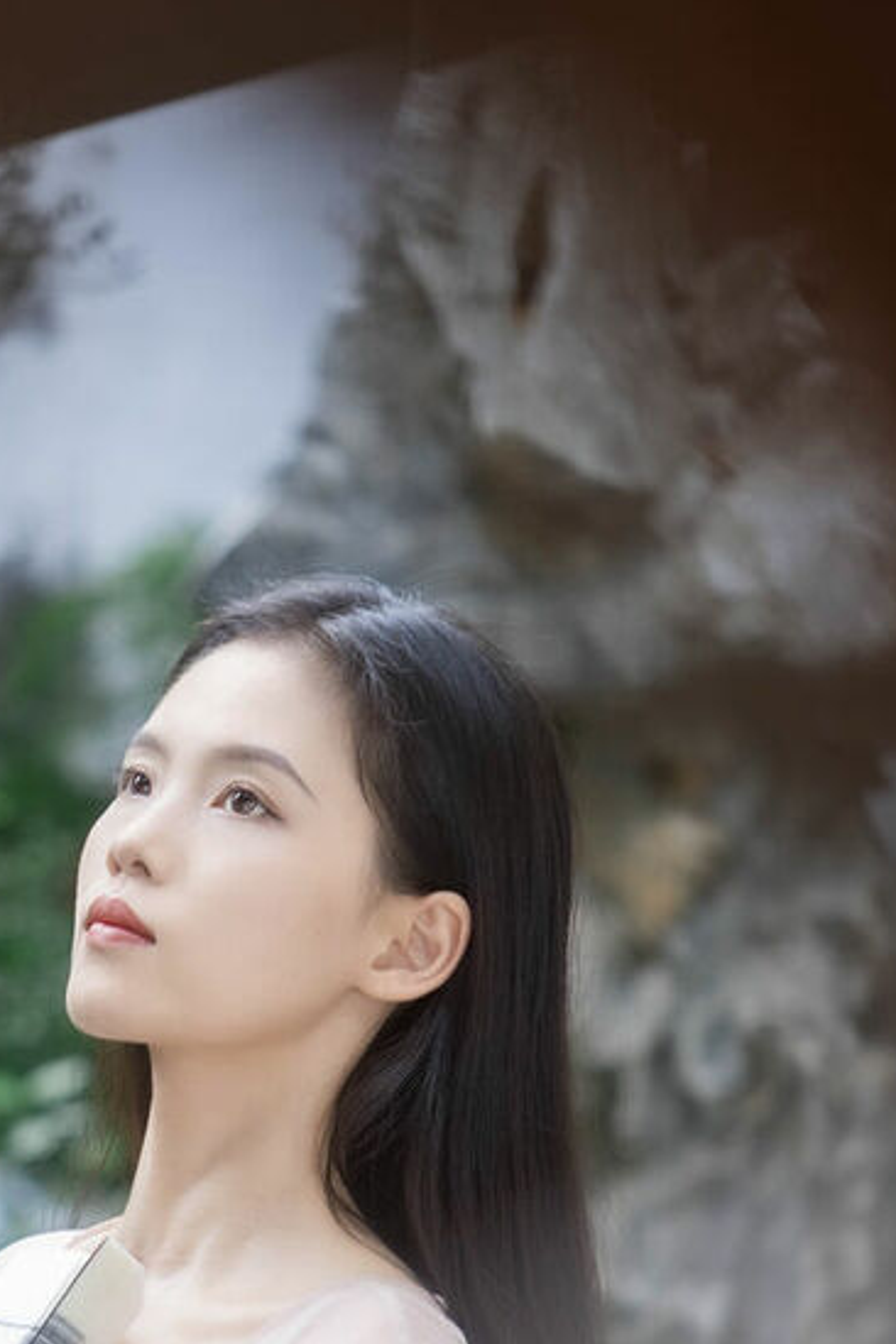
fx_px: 7503
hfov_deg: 6.8
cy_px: 944
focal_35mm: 201
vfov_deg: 10.2
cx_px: 157
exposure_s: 1/160
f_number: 2.8
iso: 200
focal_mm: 70
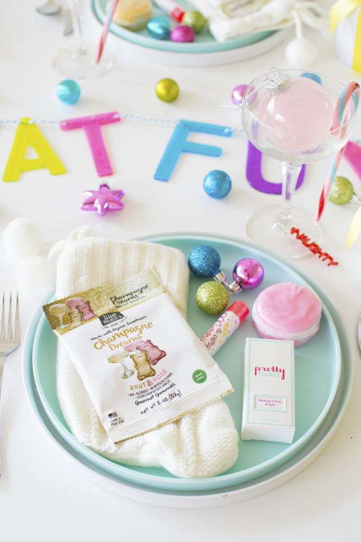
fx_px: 789
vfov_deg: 37.8
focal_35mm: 52
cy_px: 271
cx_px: 180
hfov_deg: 25.8
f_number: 4
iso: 200
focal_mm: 35
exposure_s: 1/60
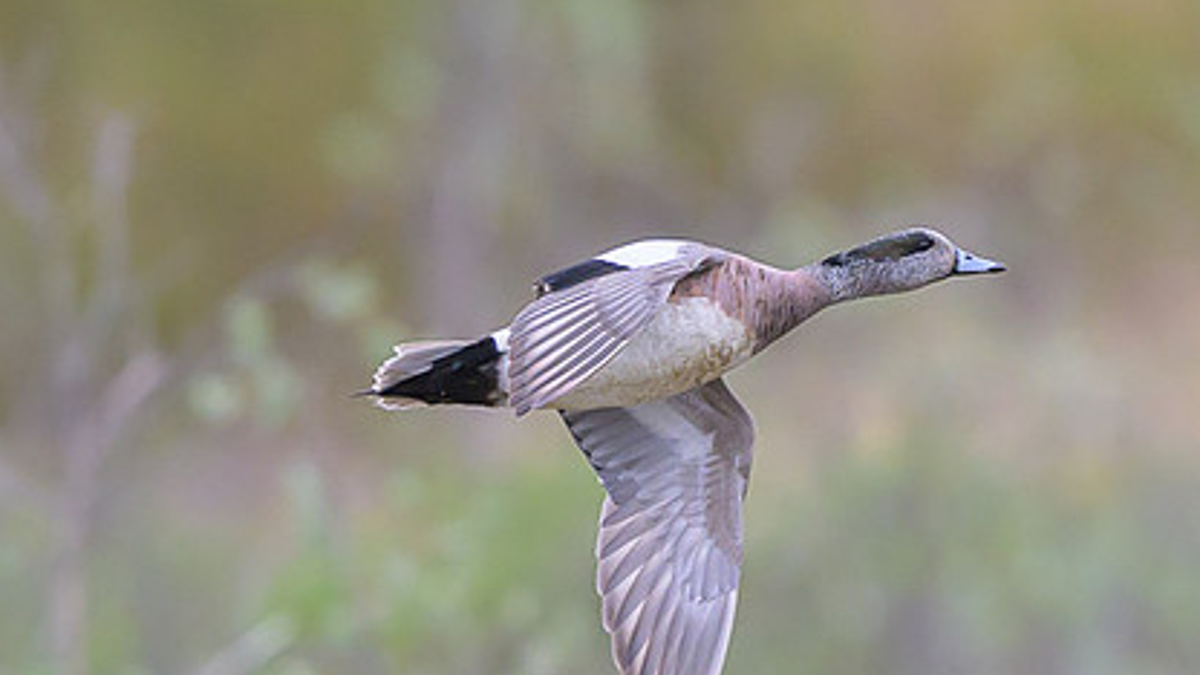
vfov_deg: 0.9
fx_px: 44897
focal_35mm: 1411
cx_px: 646
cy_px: 403
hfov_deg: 1.5
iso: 1600
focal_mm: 400
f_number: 4
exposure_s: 1/2000
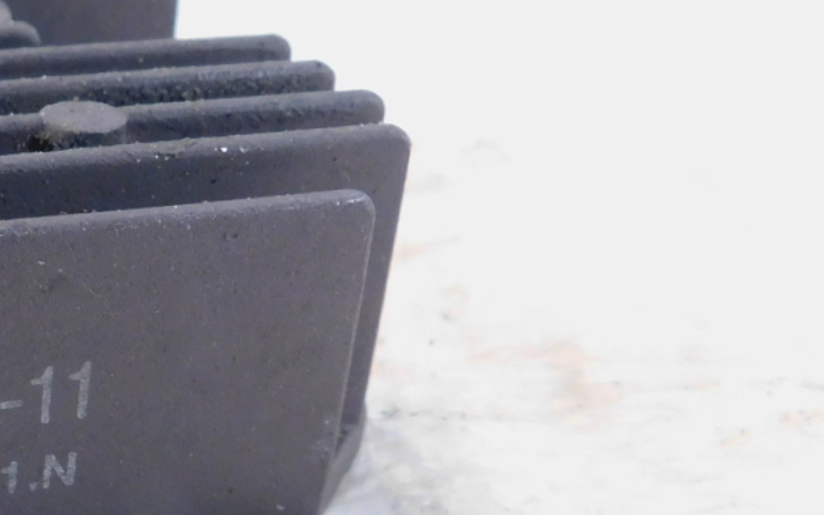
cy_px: 417
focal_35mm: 62
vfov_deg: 20.7
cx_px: -153
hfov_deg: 28.8
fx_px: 1392
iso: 280
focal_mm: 4
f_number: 3
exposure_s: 1/30
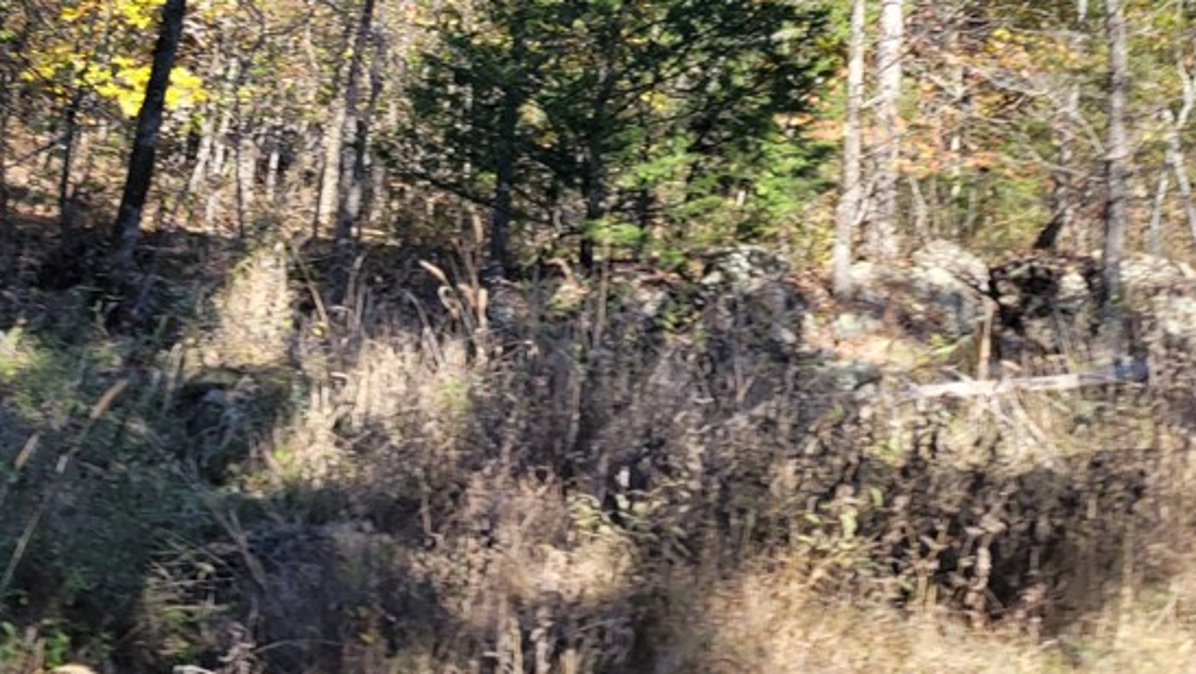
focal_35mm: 53
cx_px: 352
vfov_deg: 21.5
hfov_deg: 38.5
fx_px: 1681
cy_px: -66
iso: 40
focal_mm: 5.4
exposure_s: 1/448
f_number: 1.8
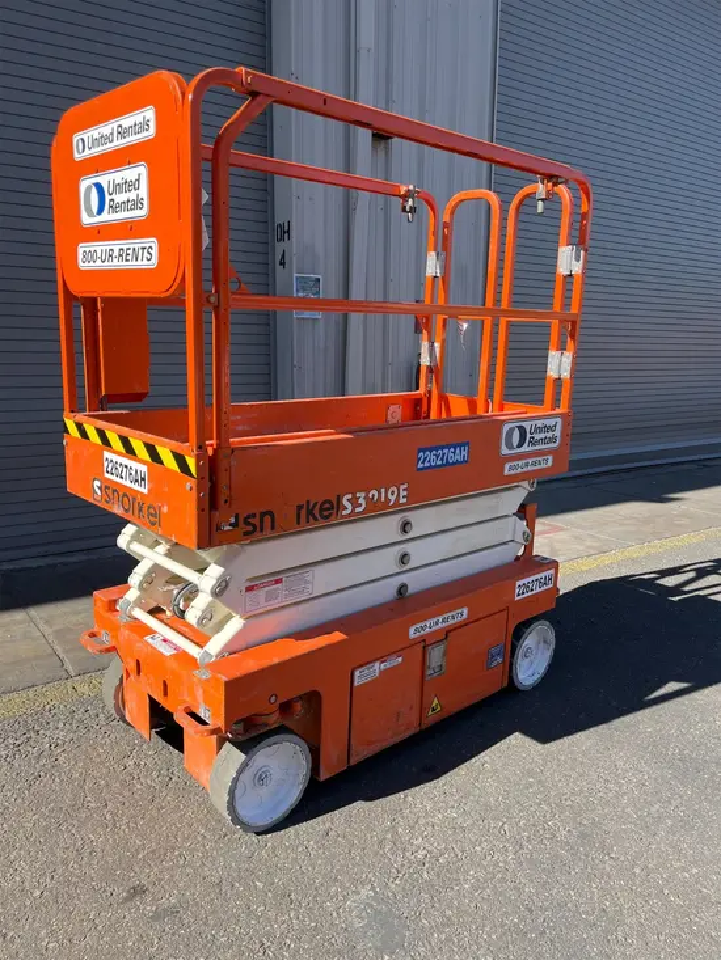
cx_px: 360
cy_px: 480
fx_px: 722
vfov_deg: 67.3
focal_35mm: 26
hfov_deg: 53.1
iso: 50
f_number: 1.6
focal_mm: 5.1
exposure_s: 1/1600
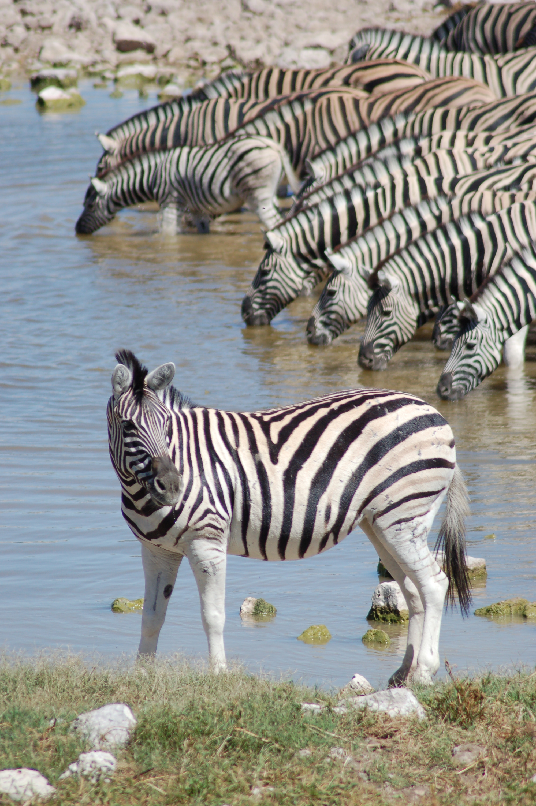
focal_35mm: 450
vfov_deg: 4.6
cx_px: 268
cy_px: 403
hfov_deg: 3.0
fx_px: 10068
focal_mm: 300
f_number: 5.6
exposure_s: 1/1600
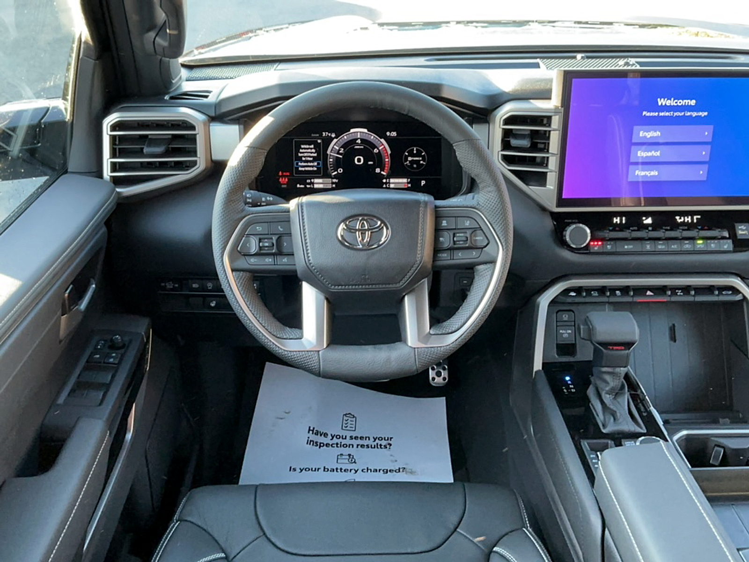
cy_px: 281
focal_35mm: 30
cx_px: 374
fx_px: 649
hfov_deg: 60.0
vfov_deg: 46.8
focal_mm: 3
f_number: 1.8
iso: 125
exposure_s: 1/60
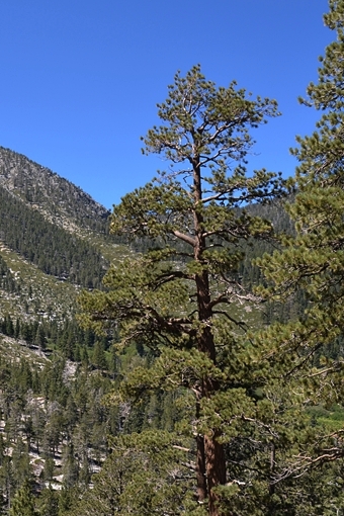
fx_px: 674
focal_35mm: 47
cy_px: 262
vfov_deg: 41.9
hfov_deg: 27.7
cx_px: 40
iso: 100
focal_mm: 20
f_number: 6.3
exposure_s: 1/250
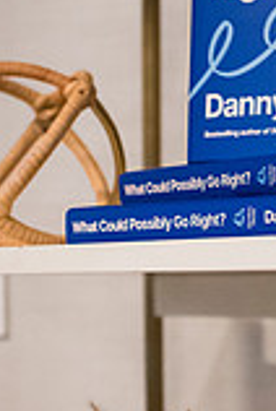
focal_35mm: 108
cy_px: 341
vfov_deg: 18.7
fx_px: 1237
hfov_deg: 12.3
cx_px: 370
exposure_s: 1/200
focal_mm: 38
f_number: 2.8
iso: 6400
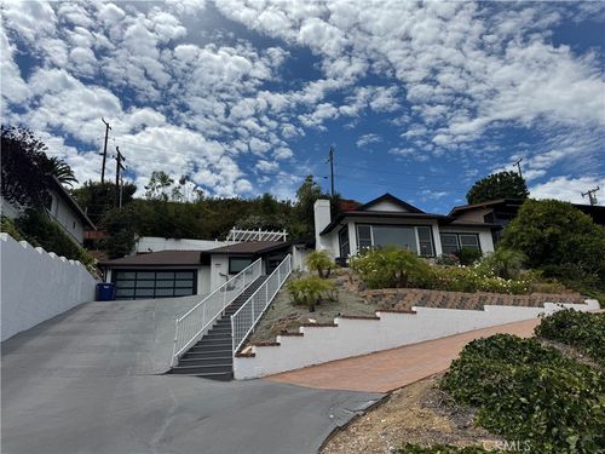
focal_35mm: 24
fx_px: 419
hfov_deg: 71.6
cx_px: 302
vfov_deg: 56.8
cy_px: 227
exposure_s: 1/9009
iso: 80
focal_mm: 6.76
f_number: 1.78
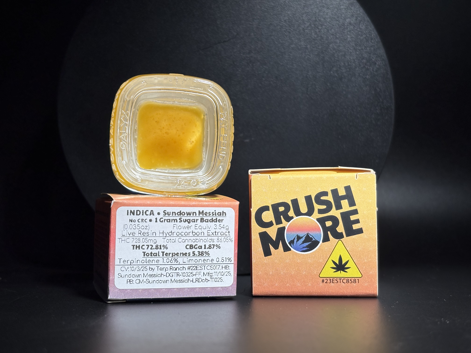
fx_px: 708
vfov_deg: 28.0
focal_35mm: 52
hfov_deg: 36.8
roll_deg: -0.1
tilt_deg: +1.3
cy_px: 176
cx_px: 236
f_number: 1.6
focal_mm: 5.96
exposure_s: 1/2451
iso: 50
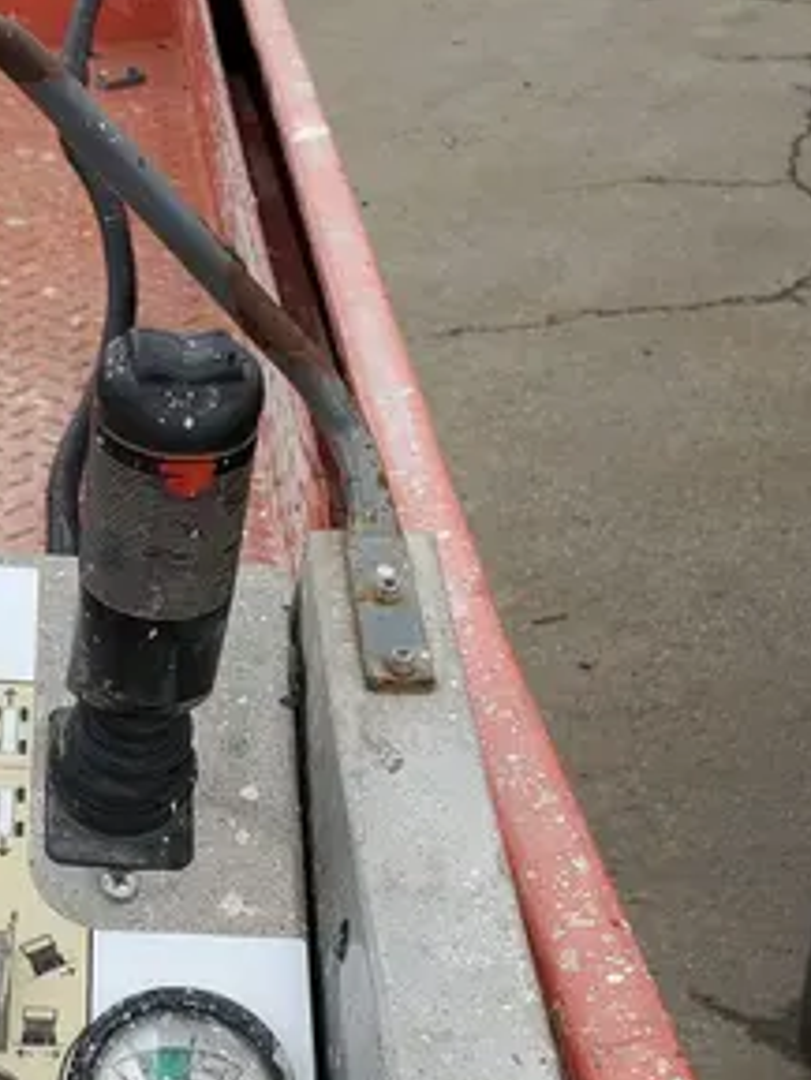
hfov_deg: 22.0
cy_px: 794
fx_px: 2060
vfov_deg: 29.0
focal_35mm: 66
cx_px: 149
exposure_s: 1/986
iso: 50
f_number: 2.4
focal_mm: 4.3
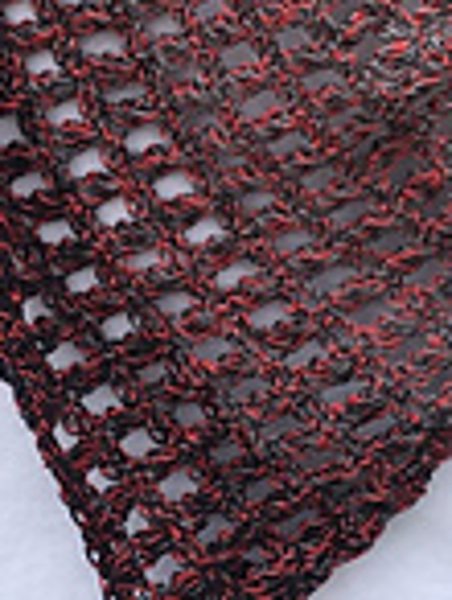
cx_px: 380
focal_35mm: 195
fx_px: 3385
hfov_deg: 7.6
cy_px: -415
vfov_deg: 9.7
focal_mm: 6.6
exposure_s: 1/306
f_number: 2.8
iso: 20
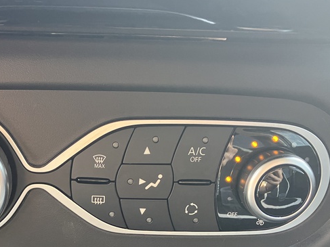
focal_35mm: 46
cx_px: 89
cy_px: 187
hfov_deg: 40.3
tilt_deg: -28.0
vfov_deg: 30.9
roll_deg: -0.3
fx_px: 438
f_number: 1.8
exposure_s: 1/58
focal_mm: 3.99
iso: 125
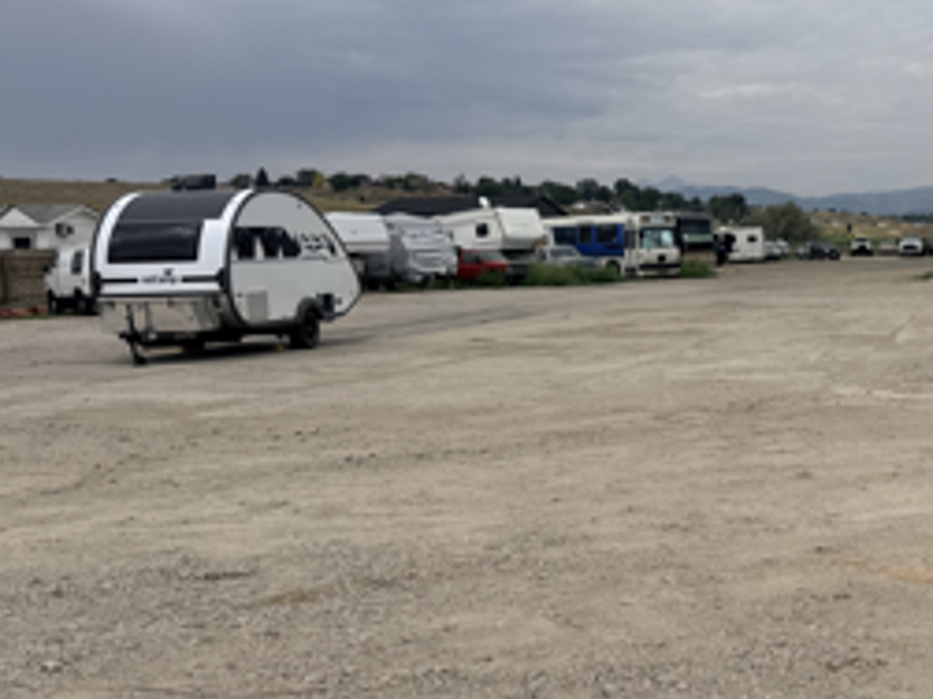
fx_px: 1320
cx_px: 803
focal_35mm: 49
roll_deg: +1.7
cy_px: 376
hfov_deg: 36.9
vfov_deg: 29.6
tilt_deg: -5.1
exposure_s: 1/9091
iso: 80
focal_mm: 6.76
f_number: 1.78
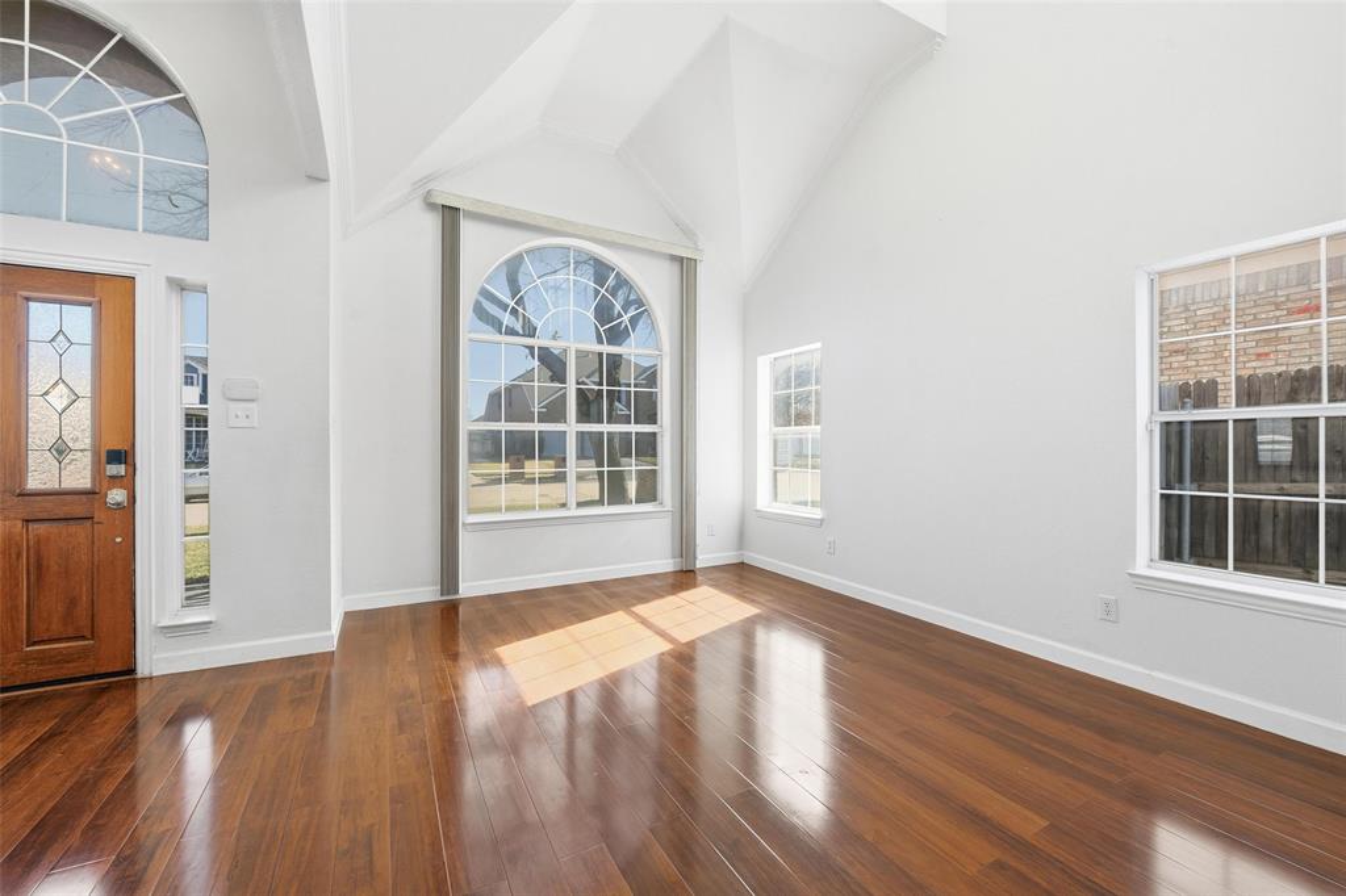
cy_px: 448
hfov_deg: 104.3
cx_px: 673
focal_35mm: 14
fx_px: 523
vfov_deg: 81.2
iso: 100
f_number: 9
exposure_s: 1/160
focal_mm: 14
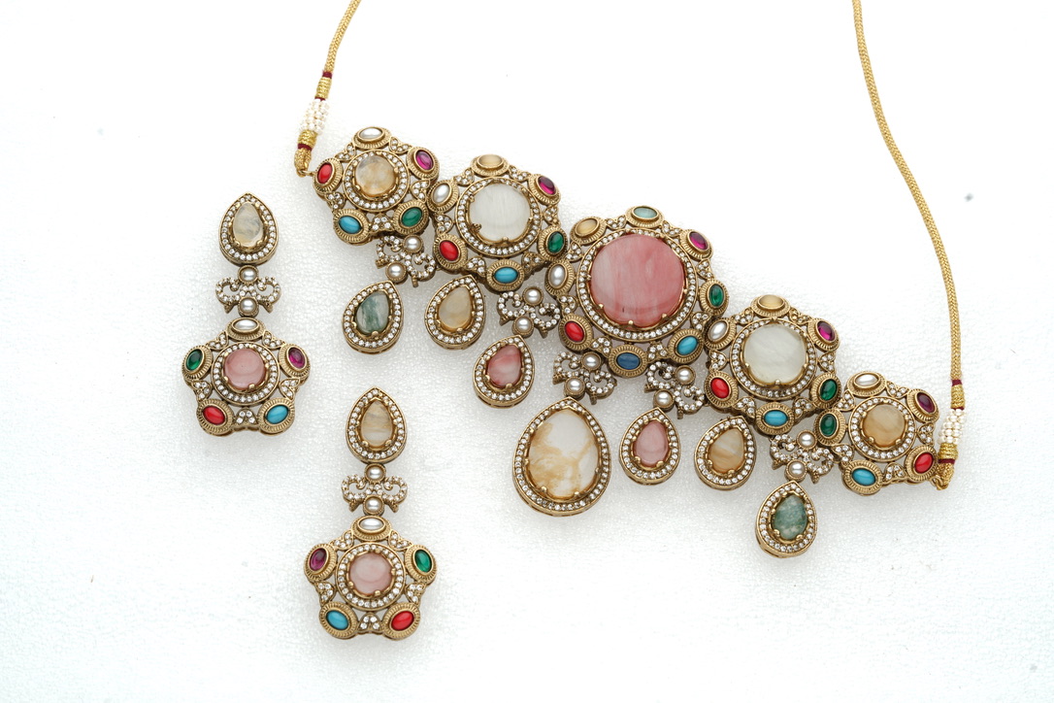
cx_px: 527
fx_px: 2635
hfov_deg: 22.6
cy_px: 352
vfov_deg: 15.2
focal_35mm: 90
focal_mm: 90
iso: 50
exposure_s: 1/160
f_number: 11
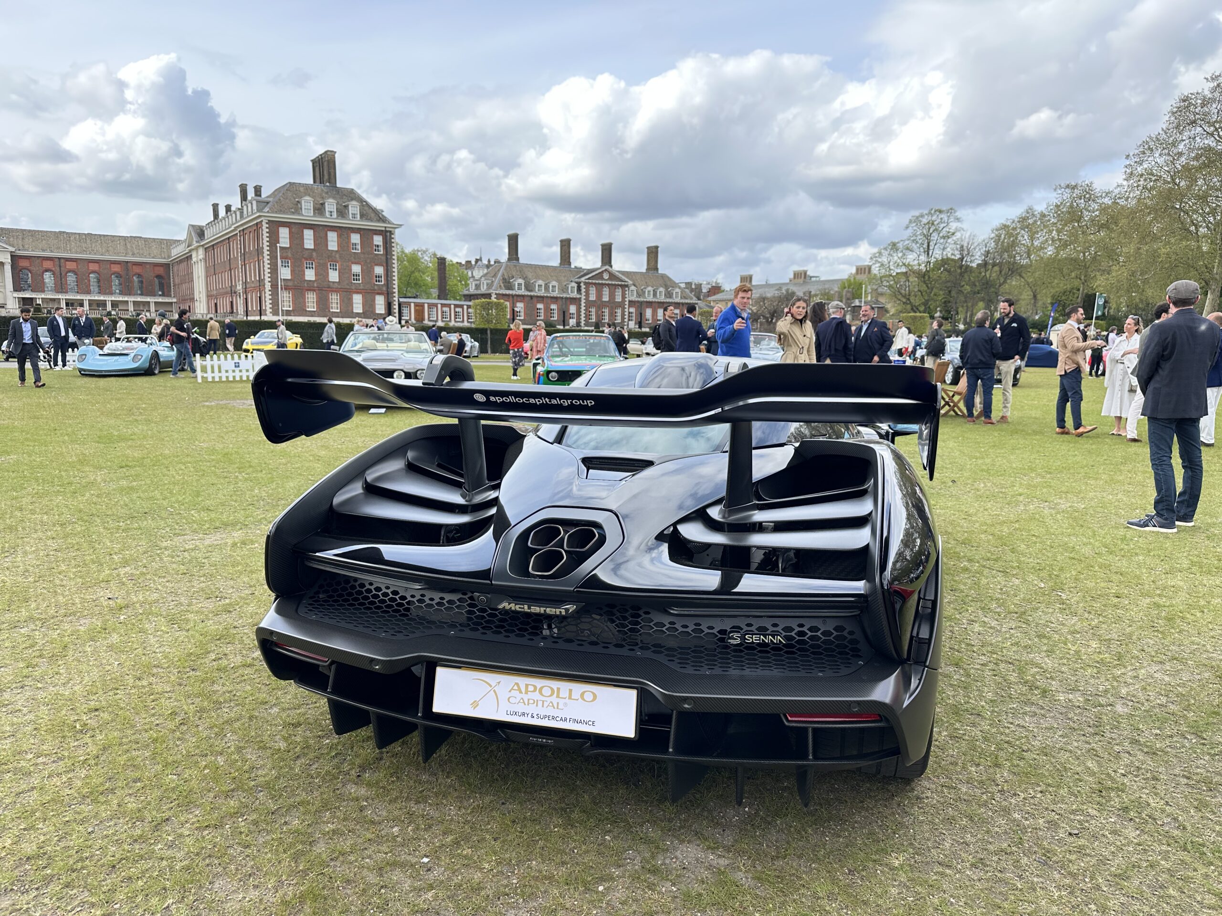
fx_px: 847
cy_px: 458
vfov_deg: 56.8
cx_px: 611
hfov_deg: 71.6
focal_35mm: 24
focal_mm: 6.86
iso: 80
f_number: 1.78
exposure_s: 1/850
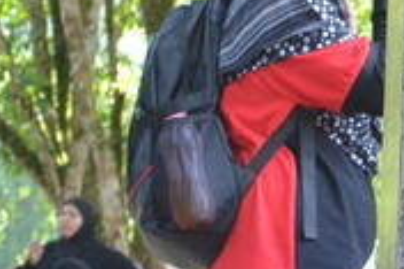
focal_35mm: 211
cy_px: 425
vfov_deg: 6.4
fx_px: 2369
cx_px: 856
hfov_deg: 9.1
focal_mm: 31
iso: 1000
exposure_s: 1/125
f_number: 4.5
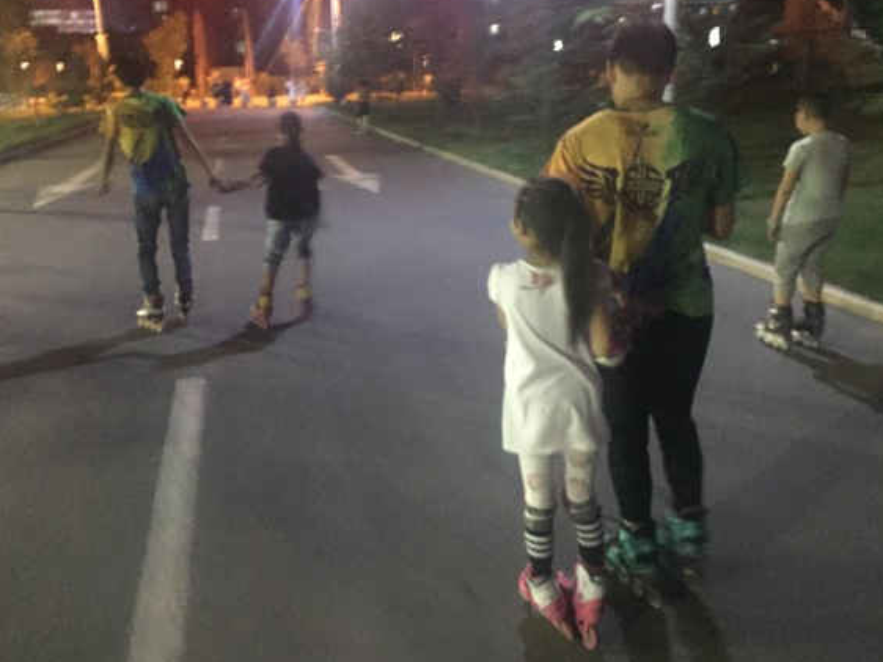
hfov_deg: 56.8
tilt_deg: -14.6
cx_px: 435
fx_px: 816
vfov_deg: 44.1
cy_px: 317
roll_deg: +0.7
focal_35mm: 32
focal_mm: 4.15
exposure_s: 1/17
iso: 1000
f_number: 2.2
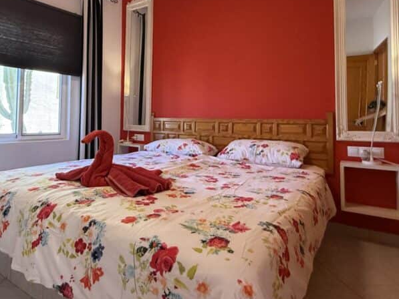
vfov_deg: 56.0
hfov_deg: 70.8
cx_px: 160
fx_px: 277
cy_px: 108
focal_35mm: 24
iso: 250
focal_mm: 2.22
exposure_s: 1/100
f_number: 2.2
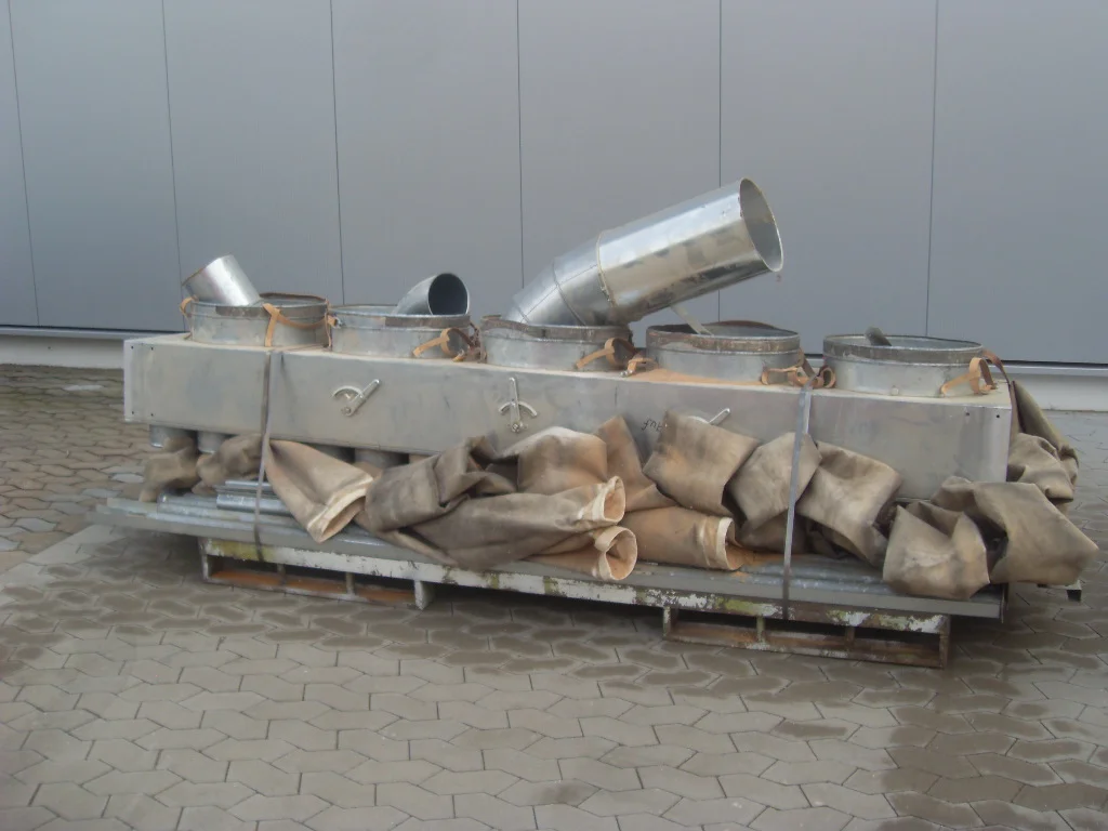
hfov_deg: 50.1
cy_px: 416
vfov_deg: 38.7
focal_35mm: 37
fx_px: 1184
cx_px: 554
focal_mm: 6.3
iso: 80
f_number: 7
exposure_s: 1/60
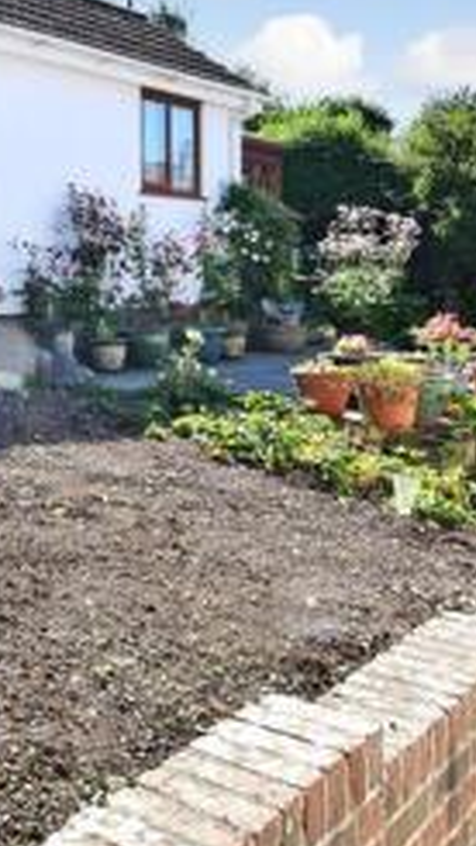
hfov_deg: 26.6
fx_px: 941
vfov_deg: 47.3
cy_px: 257
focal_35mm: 42
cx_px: -21
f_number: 10
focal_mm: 10
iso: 400
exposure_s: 1/400
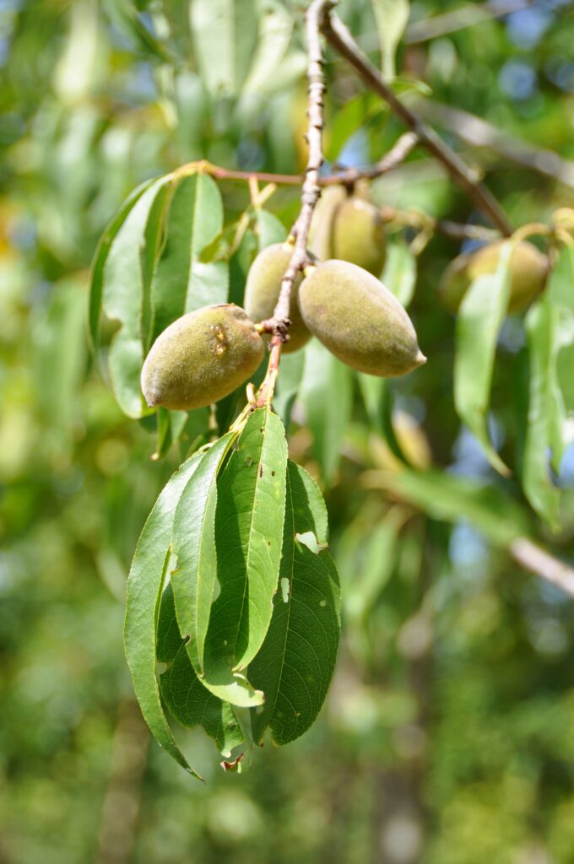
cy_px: 432
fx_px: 2158
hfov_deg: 15.1
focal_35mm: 90
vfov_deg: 22.6
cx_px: 287
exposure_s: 1/500
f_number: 5.6
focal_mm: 60
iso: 220
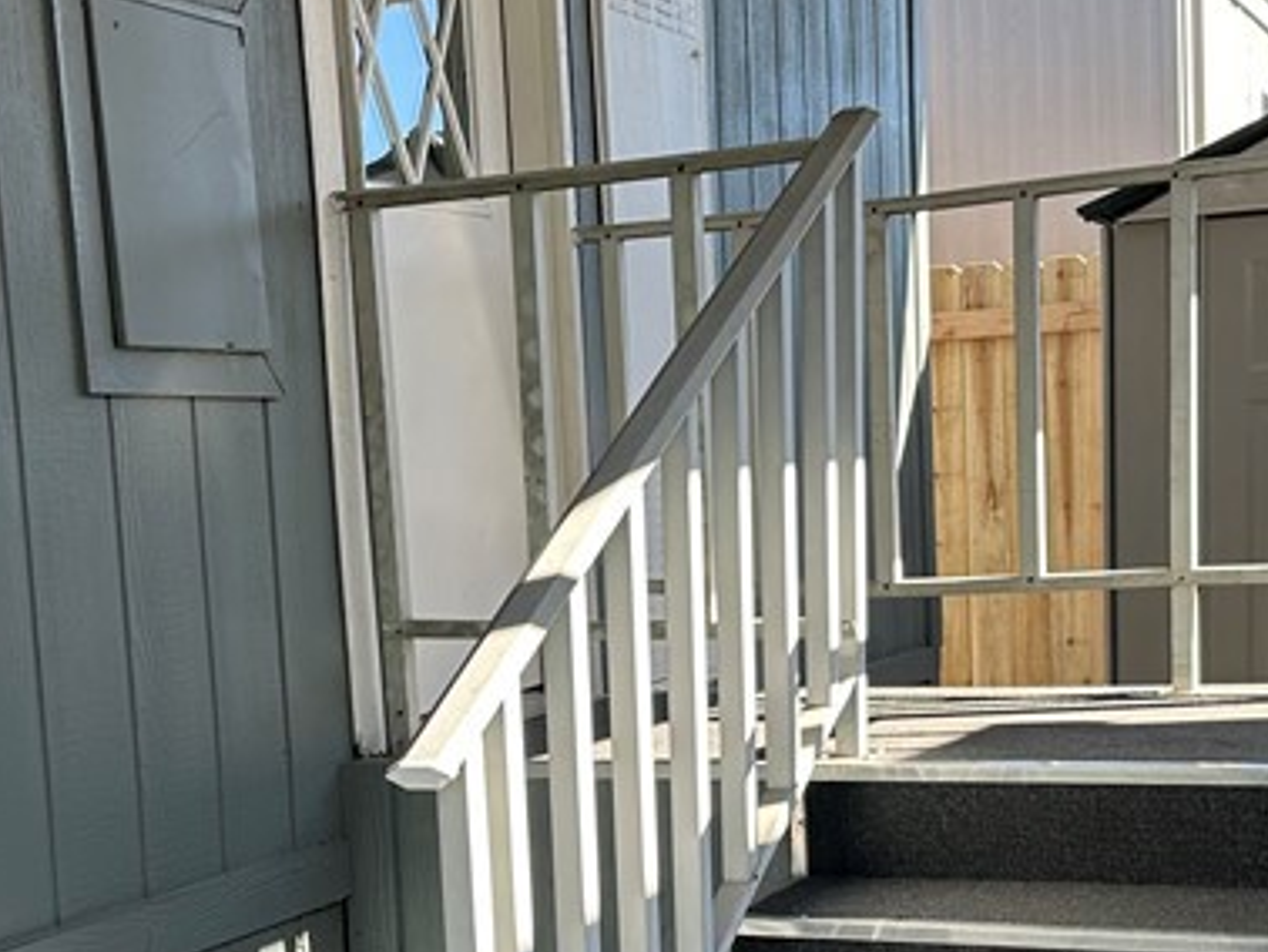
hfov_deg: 29.8
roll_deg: +2.3
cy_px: 737
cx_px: 543
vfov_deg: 22.4
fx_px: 2382
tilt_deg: -7.1
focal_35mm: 65
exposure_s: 1/471
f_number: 1.78
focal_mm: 6.86
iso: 80
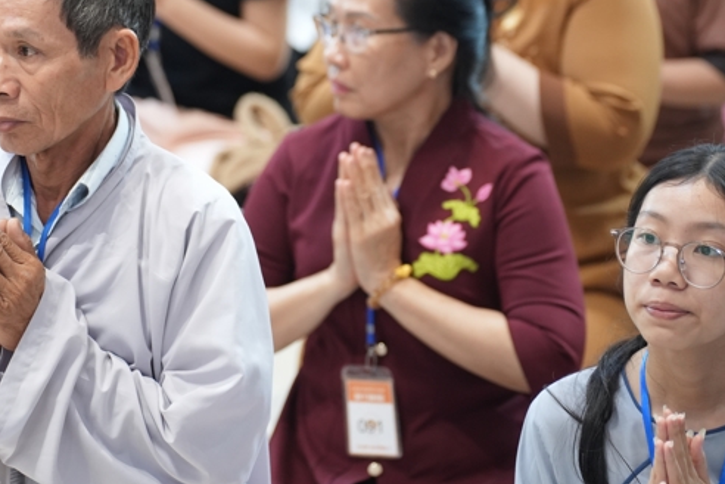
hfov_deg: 10.1
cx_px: 229
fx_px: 4108
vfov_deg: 6.7
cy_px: 65
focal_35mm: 204
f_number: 2.8
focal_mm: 103
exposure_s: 1/100
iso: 2000
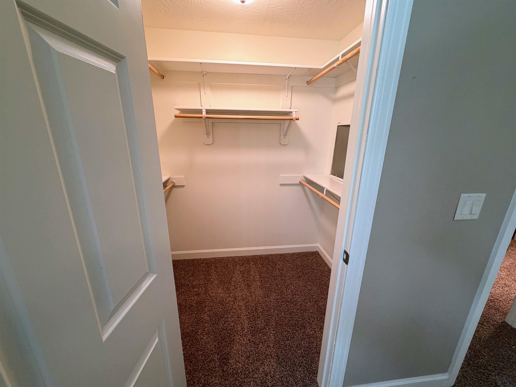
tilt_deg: -15.5
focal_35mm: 14
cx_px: 258
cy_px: 194
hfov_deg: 102.1
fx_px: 209
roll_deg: -0.1
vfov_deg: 85.7
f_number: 2.2
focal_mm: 2.22
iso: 200
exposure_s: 1/60
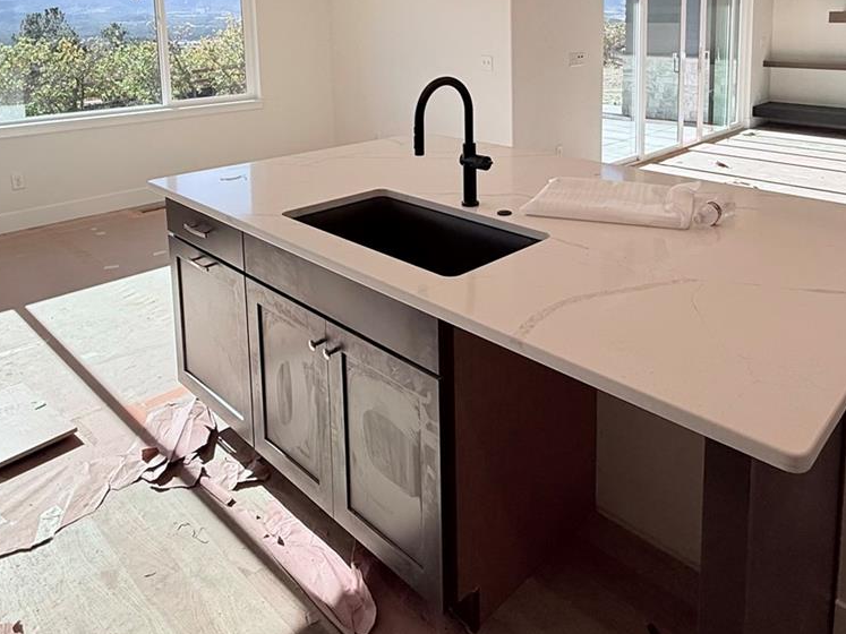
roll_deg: -0.1
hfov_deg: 64.4
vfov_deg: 47.6
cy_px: 98
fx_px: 660
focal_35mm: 27
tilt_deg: -7.0
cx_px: 527
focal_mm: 2.22
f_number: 2.2
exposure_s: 1/679
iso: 50
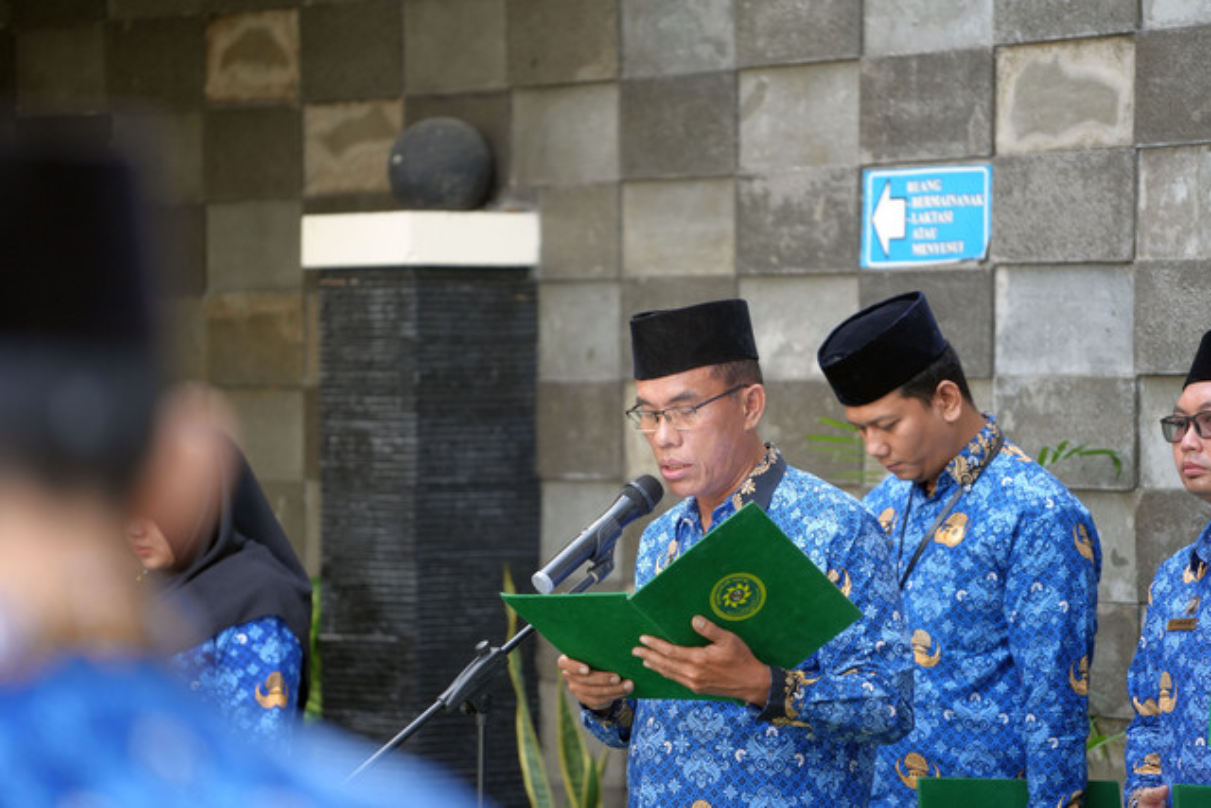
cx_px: 606
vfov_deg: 6.9
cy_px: 404
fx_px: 6729
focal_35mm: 200
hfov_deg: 10.3
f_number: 4
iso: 640
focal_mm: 200
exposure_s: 1/200
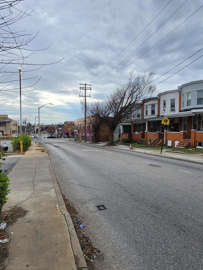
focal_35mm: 19
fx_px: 149
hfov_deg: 68.5
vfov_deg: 84.7
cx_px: 91
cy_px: 135
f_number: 2.2
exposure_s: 1/1222
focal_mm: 2.2
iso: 50
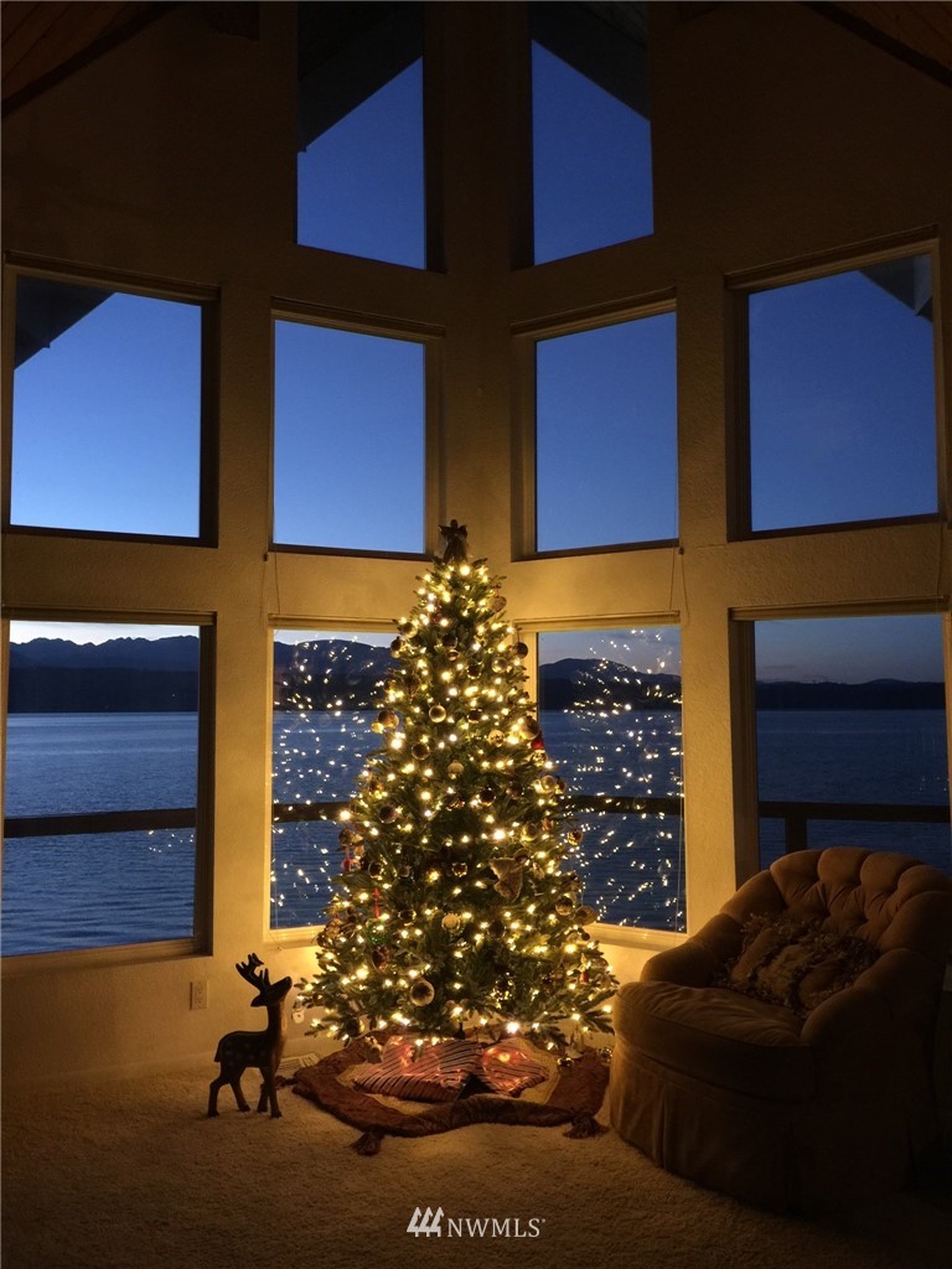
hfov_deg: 48.2
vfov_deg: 61.7
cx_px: 476
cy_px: 634
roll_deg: +0.1
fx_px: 1063
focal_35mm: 29
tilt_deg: +4.2
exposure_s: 1/4
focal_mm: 4.15
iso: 80
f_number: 2.2
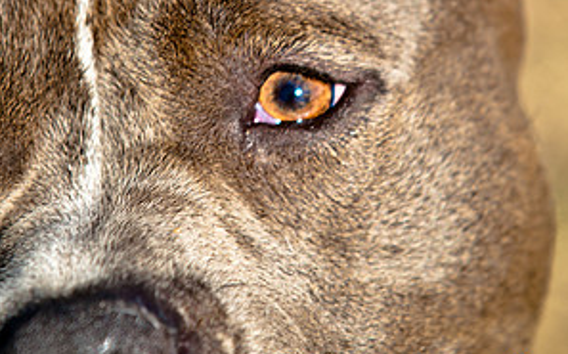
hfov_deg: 4.9
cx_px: 284
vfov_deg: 3.1
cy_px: 44
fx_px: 6631
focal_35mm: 429
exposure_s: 1/640
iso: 200
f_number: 5
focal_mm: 185
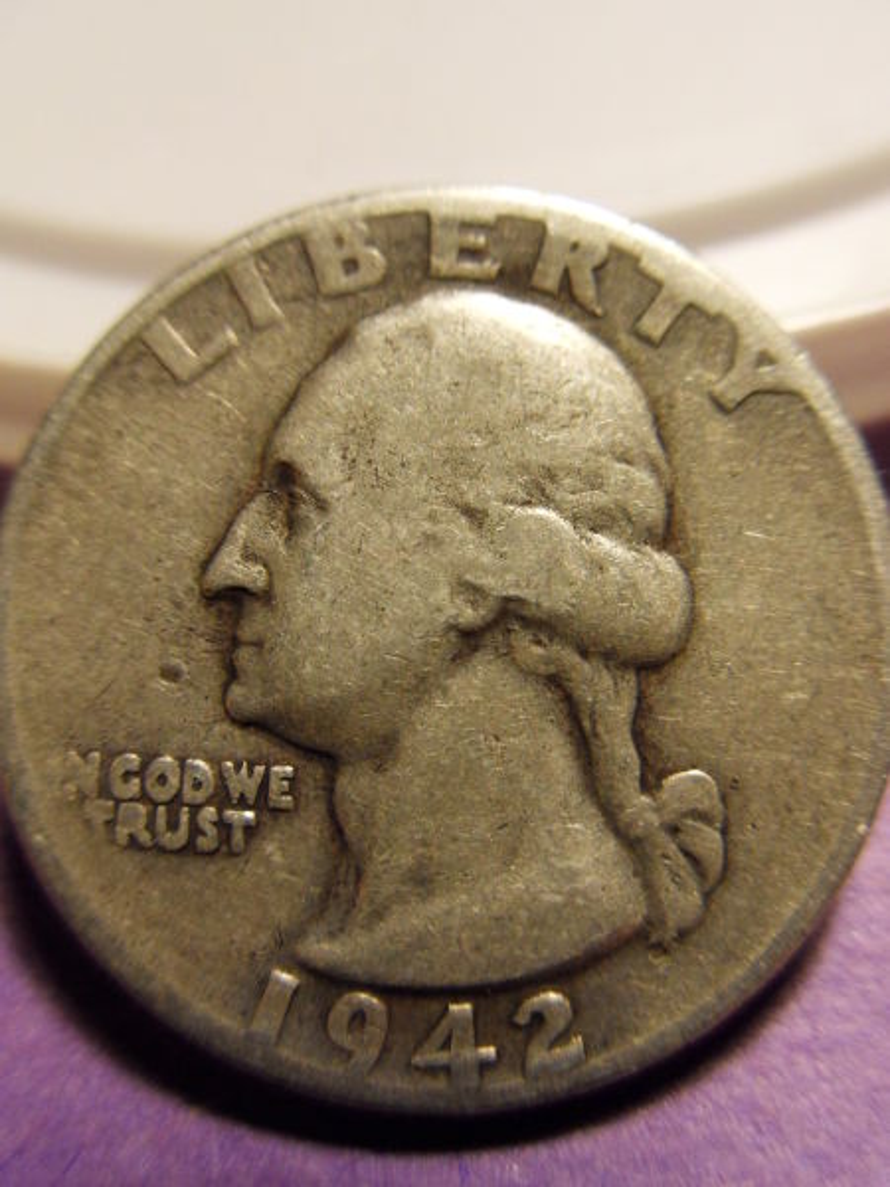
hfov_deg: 40.7
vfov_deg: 52.6
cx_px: 445
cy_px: 594
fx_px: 1200
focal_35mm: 35
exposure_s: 1/30
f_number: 3.5
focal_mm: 6.3
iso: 240
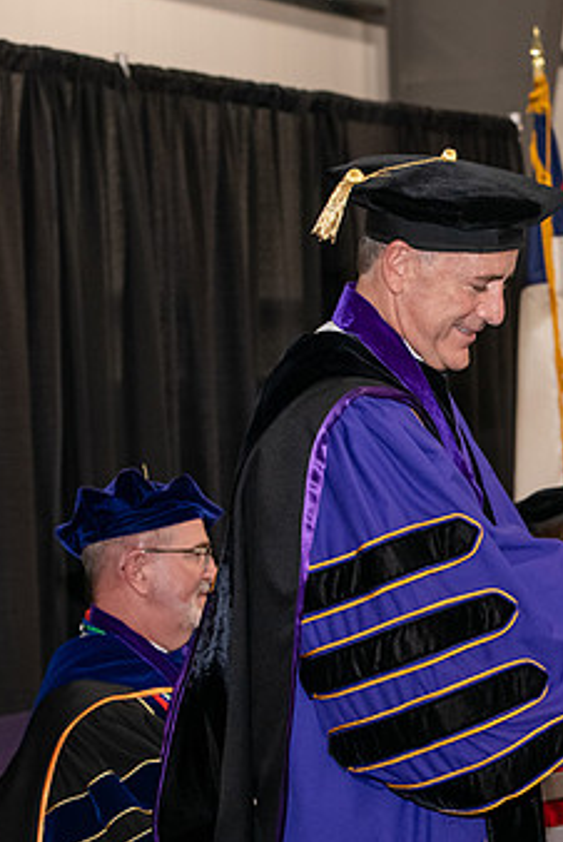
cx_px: 543
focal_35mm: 120
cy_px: 432
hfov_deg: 11.3
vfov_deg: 17.0
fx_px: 2809
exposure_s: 1/200
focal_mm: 70
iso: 2500
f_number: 5
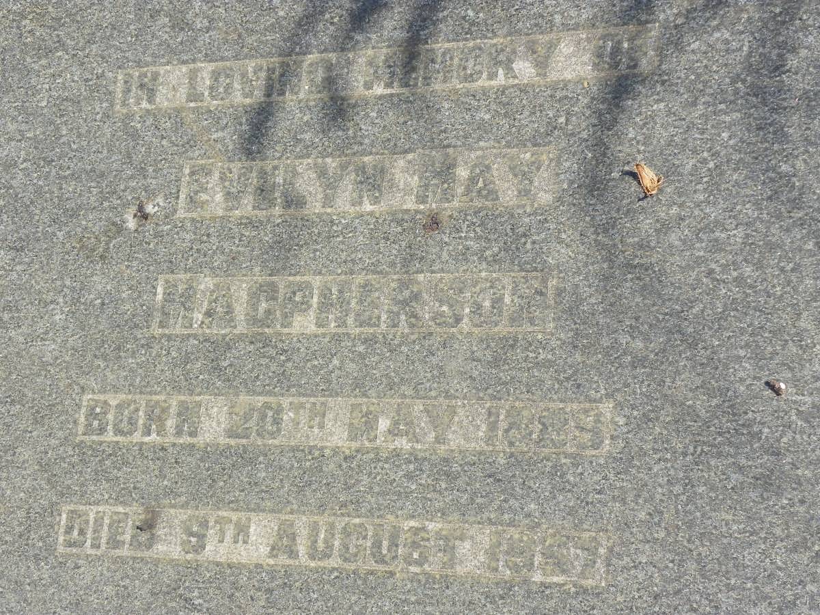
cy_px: 308
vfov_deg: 22.3
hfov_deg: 29.4
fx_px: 1563
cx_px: 410
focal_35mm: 66
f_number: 4
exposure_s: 1/200
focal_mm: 11.8
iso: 64
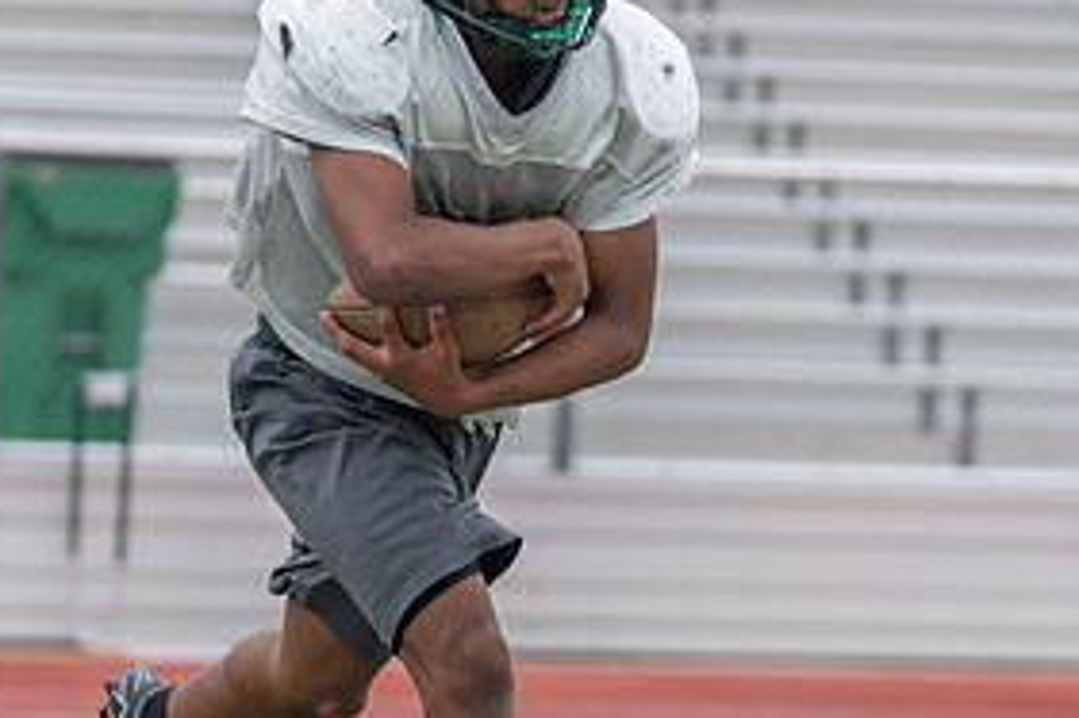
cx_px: 503
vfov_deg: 6.2
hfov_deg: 9.3
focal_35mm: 221
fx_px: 6620
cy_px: 420
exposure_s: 1/1250
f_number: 2.8
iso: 160
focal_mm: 107
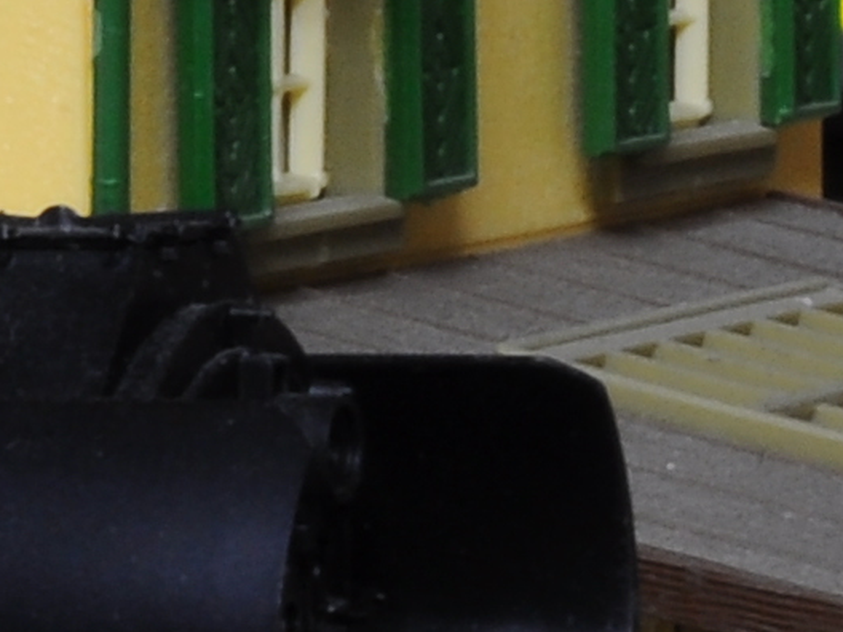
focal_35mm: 585
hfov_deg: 3.3
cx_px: -2115
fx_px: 14246
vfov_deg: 2.5
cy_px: 640
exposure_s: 10
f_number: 32
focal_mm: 50
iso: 200
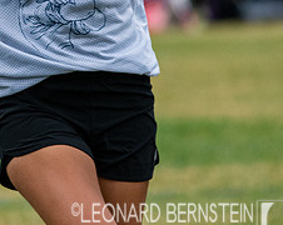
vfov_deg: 1.2
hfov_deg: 1.5
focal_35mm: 1269
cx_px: -21
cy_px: -19
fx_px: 10610
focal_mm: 300
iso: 1600
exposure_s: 1/2500
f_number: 4.5
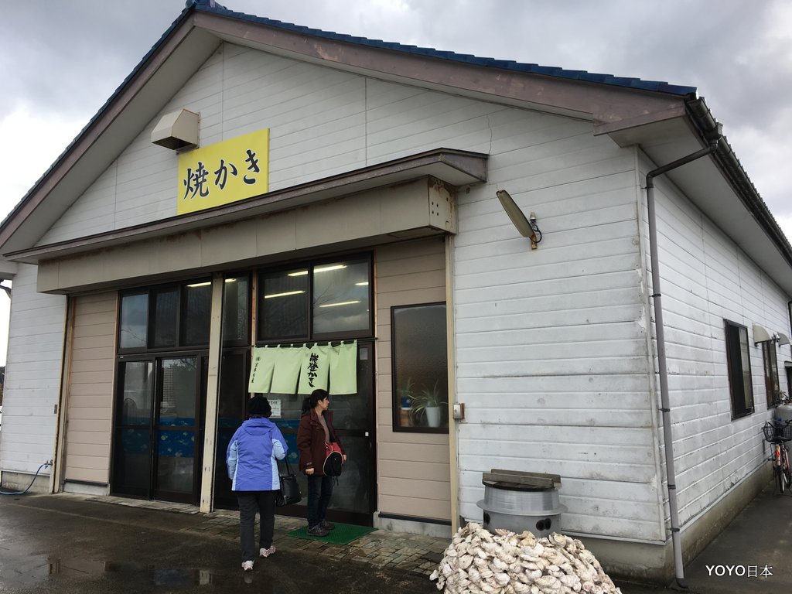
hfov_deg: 61.7
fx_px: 664
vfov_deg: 48.2
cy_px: 297
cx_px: 396
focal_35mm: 29
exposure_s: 1/384
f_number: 2.2
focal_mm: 4.15
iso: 25
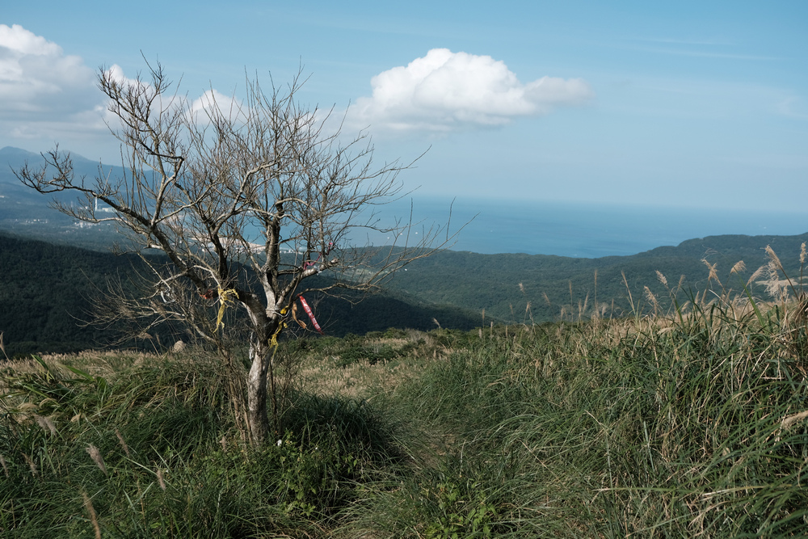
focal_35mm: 35
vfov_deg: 37.9
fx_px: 786
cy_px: 270
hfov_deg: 54.4
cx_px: 404
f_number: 4
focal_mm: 23
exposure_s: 1/2000
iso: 250
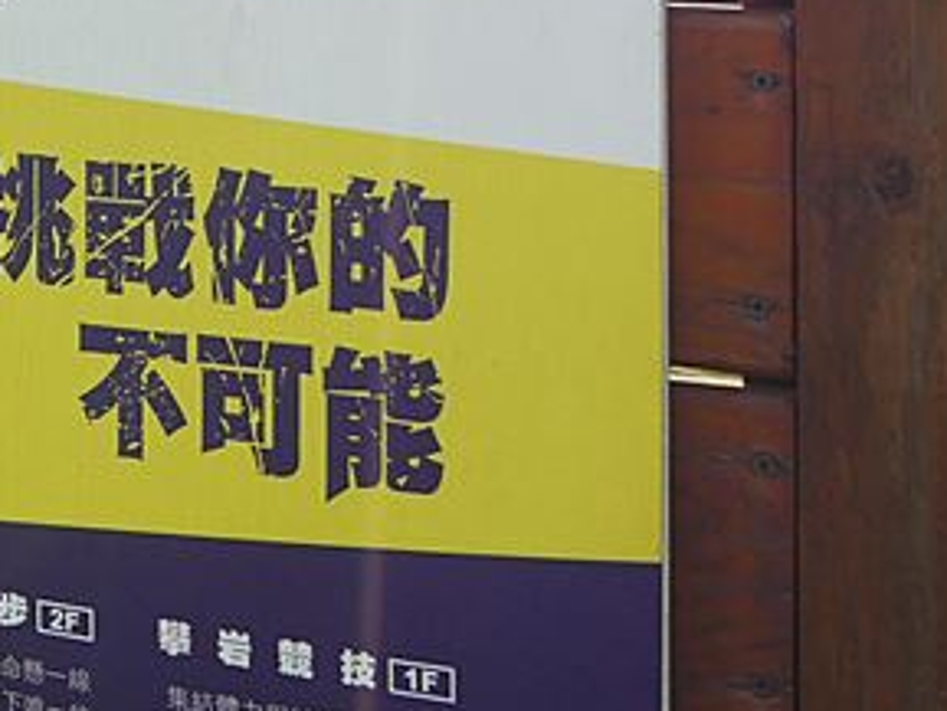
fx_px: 2655
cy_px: -228
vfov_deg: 14.6
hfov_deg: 18.6
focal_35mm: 97
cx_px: -334
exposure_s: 1/500
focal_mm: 14
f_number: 4
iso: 200
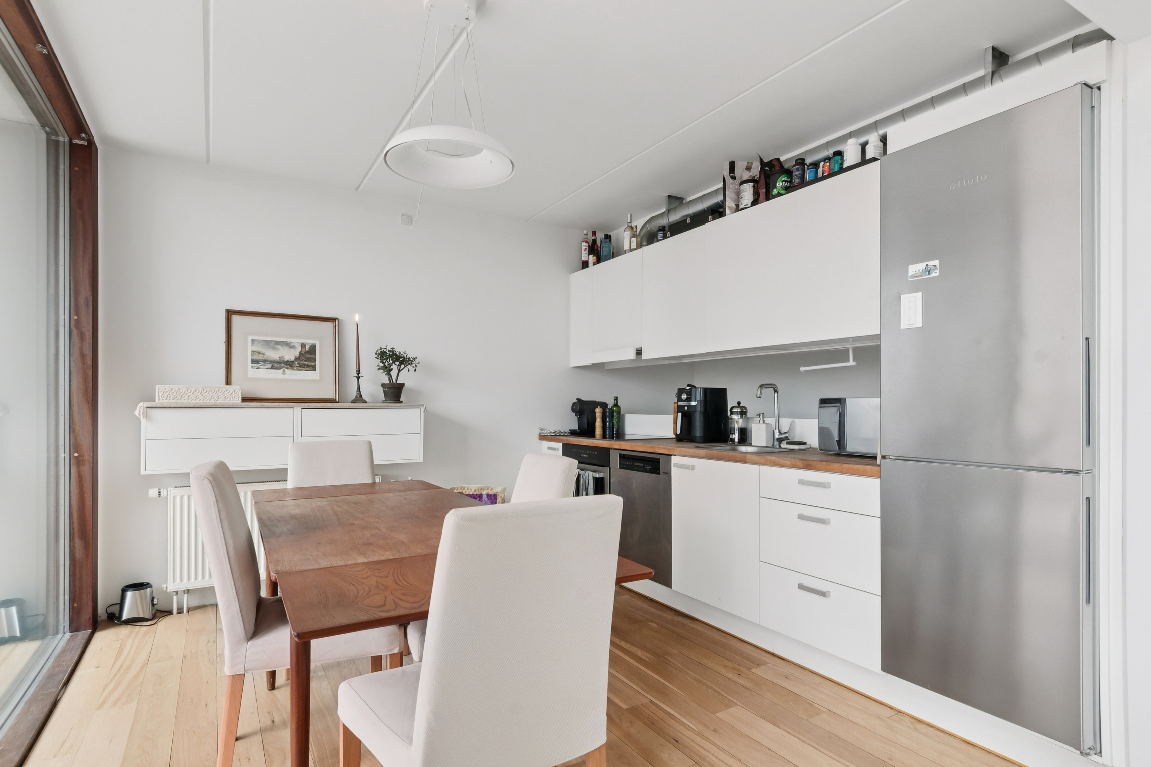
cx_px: 576
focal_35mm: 18
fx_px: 575
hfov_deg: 90.0
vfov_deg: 67.4
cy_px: 384
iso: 200
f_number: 10
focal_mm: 12
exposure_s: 1/4
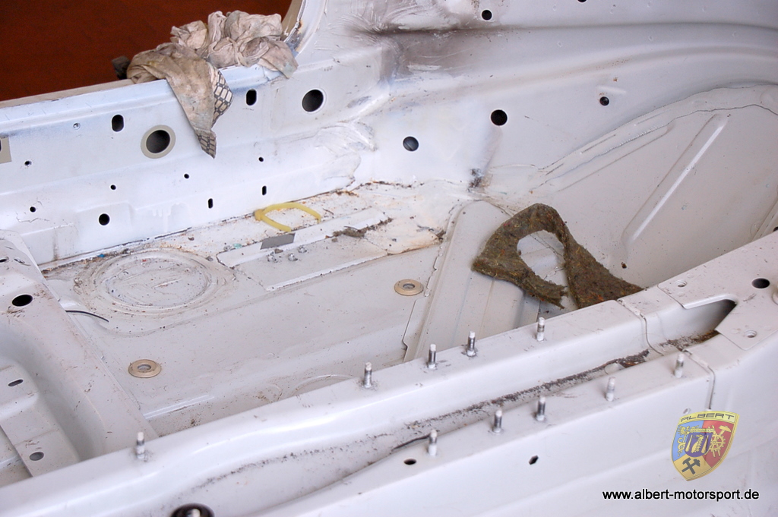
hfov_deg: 27.0
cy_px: 258
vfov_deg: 18.2
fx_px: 1619
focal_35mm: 75
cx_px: 389
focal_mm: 50
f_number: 5.6
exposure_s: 1/125
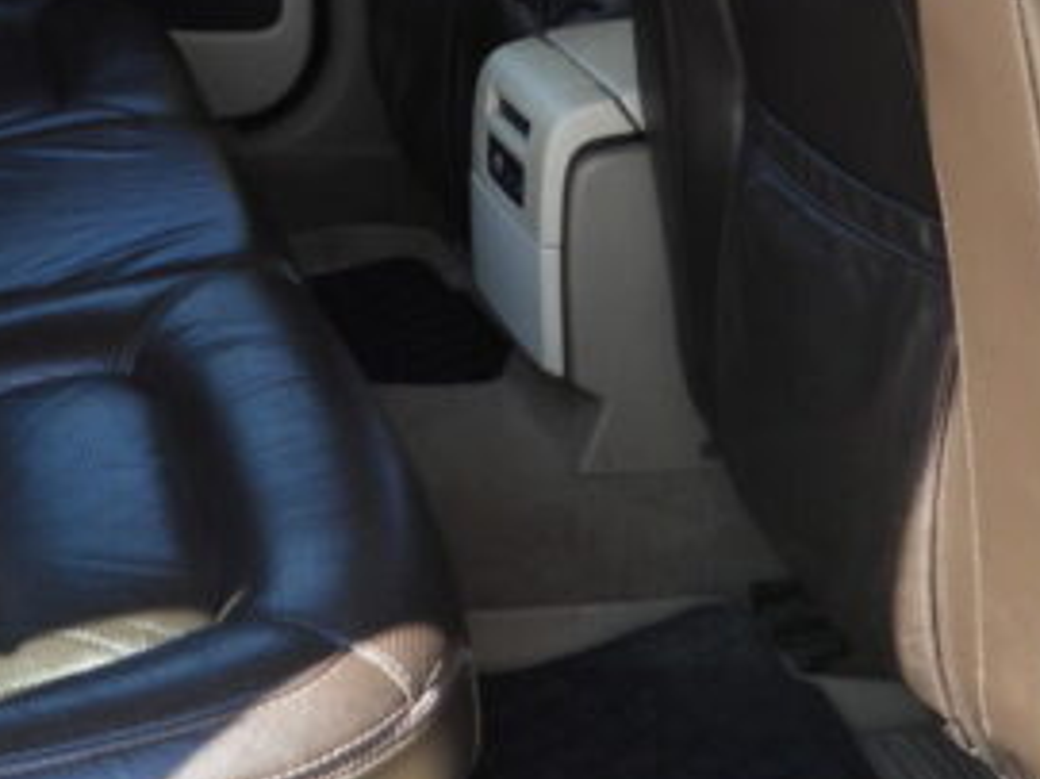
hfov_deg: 29.2
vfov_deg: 22.6
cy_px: 50
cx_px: 58
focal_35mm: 63
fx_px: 1892
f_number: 2.8
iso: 100
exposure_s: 1/160
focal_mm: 4.3
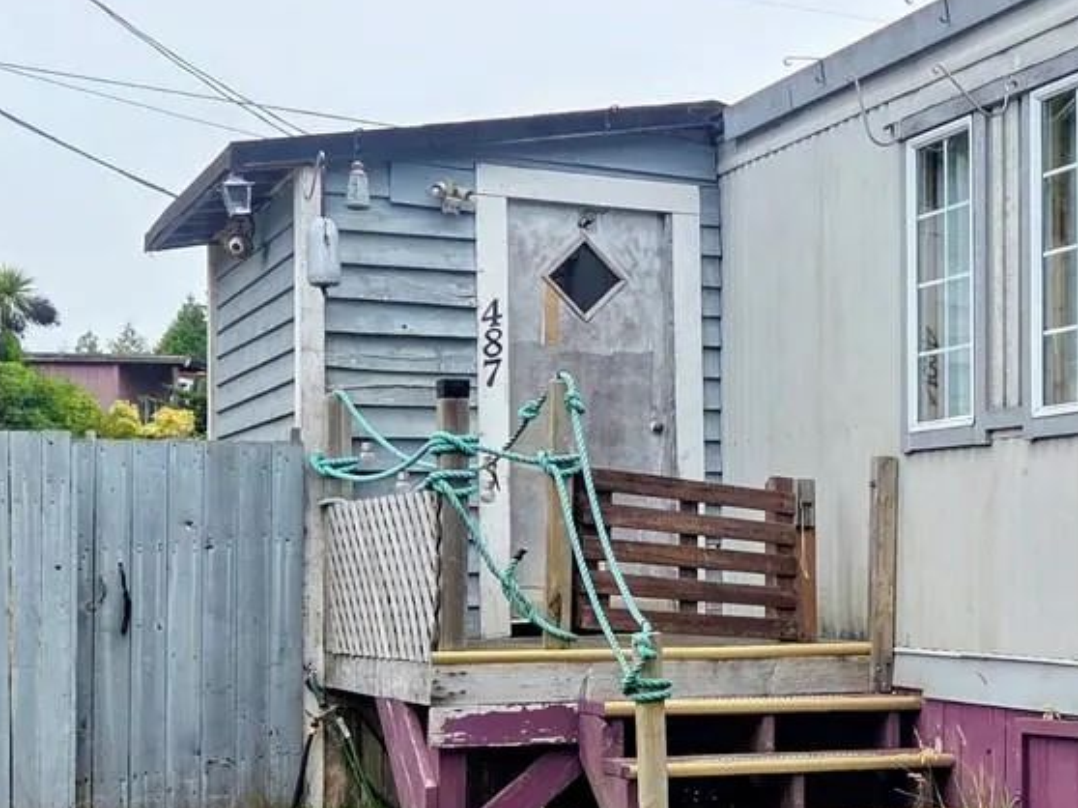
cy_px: 555
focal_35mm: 66
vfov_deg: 22.1
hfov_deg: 27.9
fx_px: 2054
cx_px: 1043
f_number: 1.8
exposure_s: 1/2339
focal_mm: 5.4
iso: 80
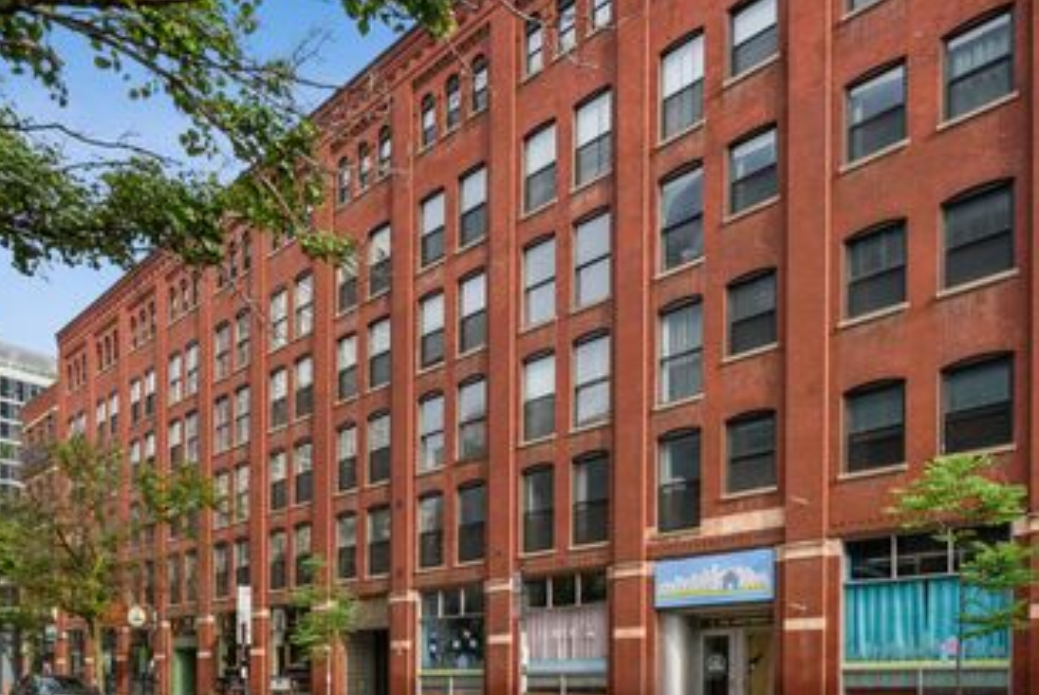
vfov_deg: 49.6
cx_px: 623
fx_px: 751
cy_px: 313
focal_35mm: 26
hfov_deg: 68.7
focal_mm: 19
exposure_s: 1/500
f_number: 8
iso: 400
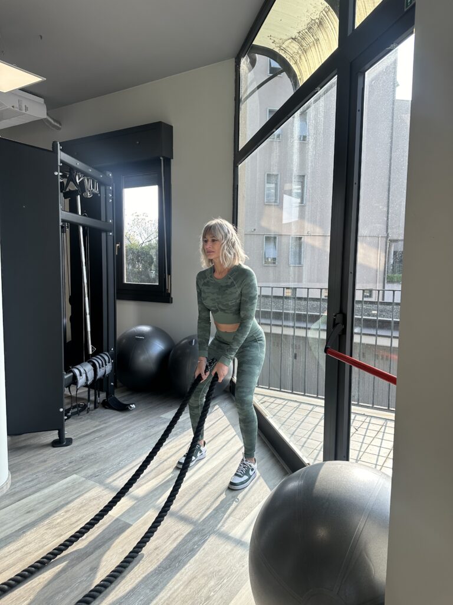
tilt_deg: -5.0
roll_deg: -1.4
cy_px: 302
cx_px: 226
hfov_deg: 56.8
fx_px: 419
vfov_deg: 71.6
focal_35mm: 24
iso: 80
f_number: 1.78
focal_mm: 6.86
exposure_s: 1/709
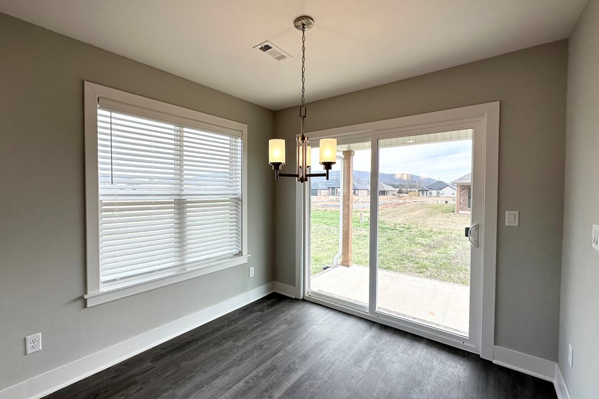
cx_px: 273
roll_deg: -0.5
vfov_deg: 73.7
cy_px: 199
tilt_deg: -2.1
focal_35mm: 16
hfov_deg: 96.5
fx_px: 266
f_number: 2.2
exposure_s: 1/550
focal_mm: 2.22
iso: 40
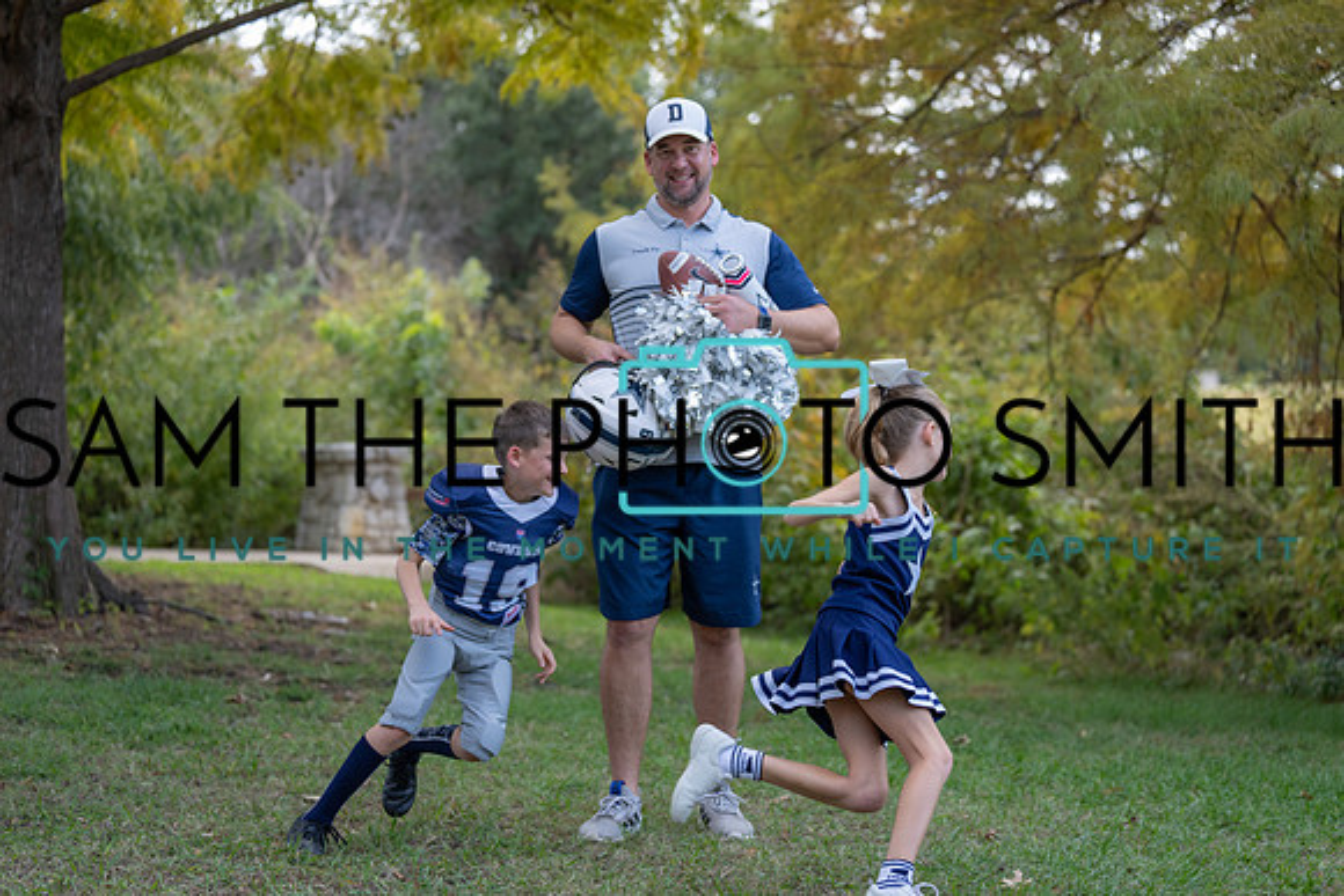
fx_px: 2614
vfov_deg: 19.5
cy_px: 448
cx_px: 672
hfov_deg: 28.8
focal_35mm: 70
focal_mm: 70
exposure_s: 1/1000
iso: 320
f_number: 2.8
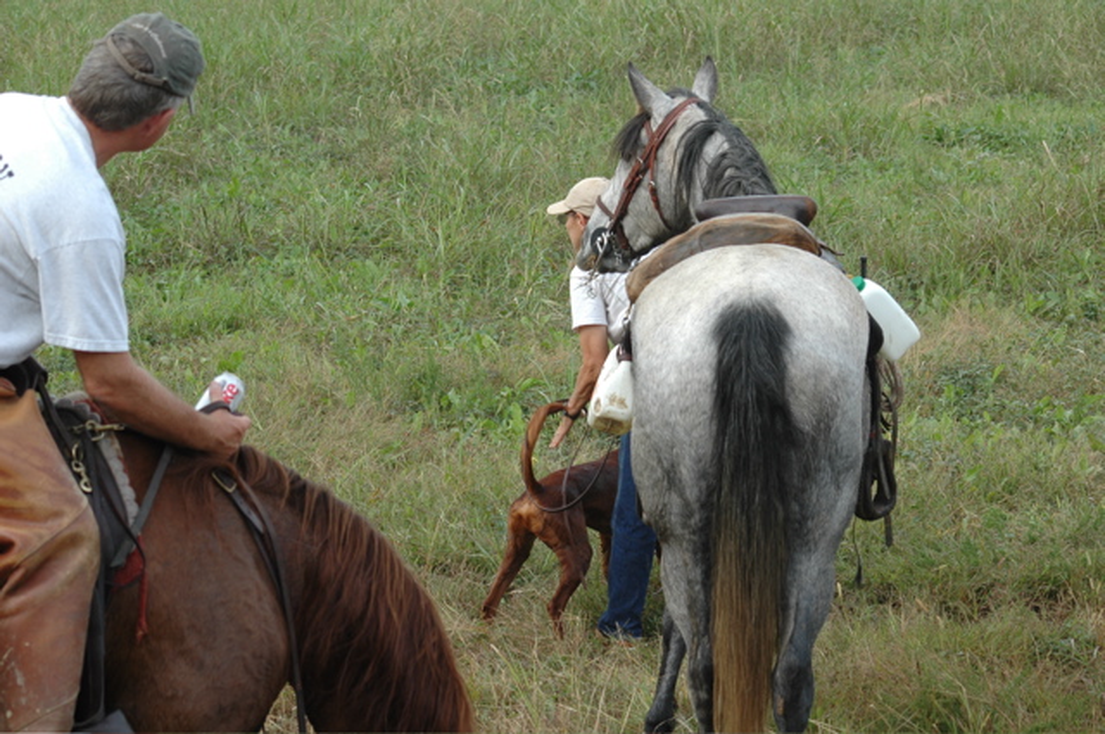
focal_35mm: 105
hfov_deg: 19.5
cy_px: 367
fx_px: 3219
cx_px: 552
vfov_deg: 13.0
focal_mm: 70
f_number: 7.1
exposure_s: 1/200
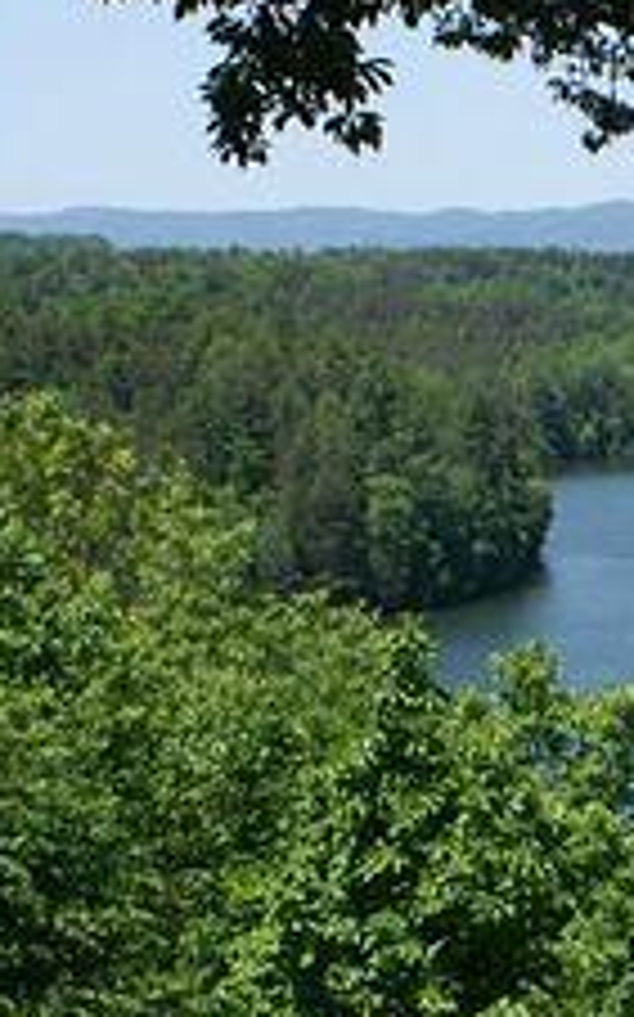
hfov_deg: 9.8
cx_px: 890
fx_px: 3599
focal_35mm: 130
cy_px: 693
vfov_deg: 16.0
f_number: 13
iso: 100
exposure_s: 1/100
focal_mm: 30
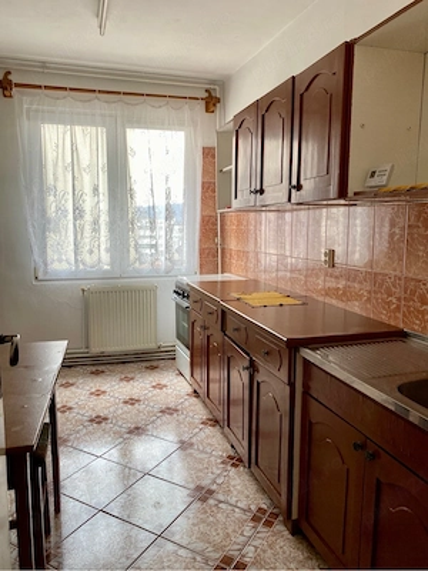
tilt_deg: -6.0
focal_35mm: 26
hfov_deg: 53.1
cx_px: 214
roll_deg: -0.4
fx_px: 429
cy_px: 286
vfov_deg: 67.3
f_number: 1.8
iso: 80
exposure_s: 1/100
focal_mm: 4.25
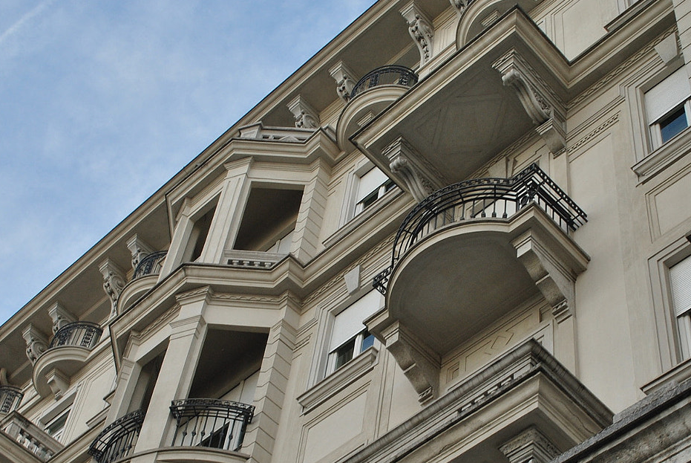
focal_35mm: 67
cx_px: 393
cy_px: 369
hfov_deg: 30.0
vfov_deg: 20.1
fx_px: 1287
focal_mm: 26
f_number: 9
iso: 200
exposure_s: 1/160
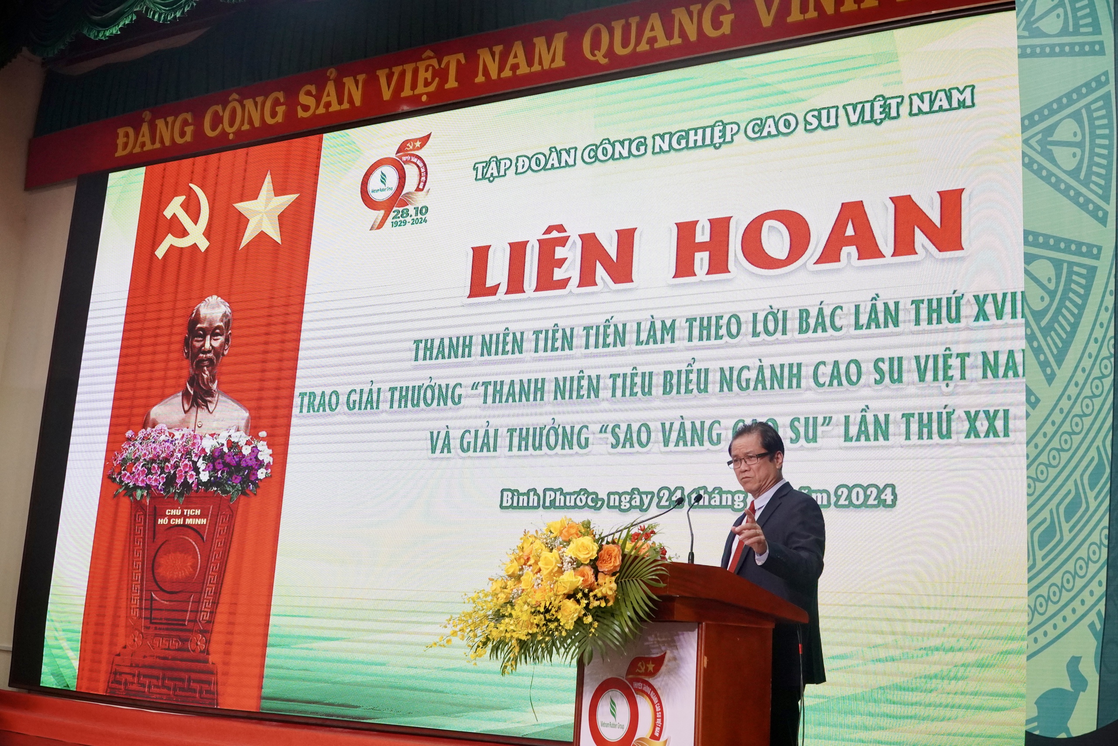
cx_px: 559
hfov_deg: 51.3
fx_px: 1165
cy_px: 373
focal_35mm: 38
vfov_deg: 35.5
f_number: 5.6
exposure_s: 1/250
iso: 2500
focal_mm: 25
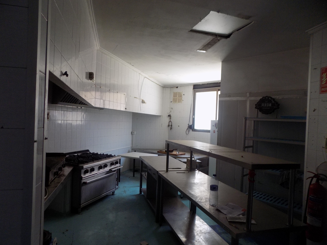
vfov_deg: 58.9
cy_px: 122
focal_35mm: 23
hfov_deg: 73.9
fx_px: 217
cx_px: 164
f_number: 3.1
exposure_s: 1/30
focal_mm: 4
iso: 125
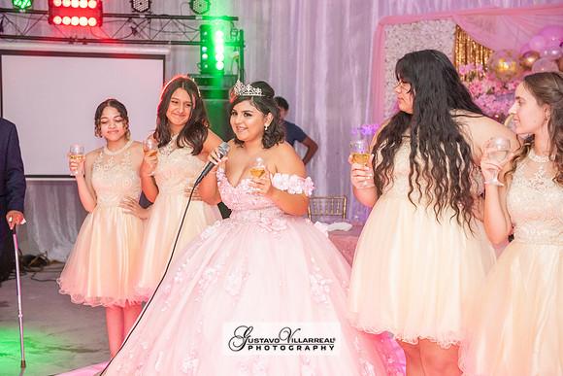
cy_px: 188
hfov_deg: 34.5
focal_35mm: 58
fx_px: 907
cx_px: 282
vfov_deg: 23.4
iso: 1250
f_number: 4
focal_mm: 58
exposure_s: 1/160
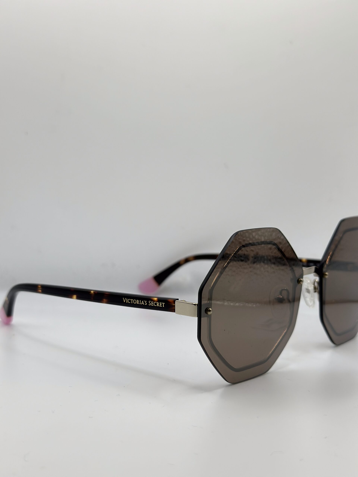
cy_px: 238
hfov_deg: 30.3
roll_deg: -0.8
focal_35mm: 48
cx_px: 179
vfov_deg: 39.7
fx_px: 662
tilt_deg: -23.2
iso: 80
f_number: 1.78
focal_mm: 6.86
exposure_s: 1/681
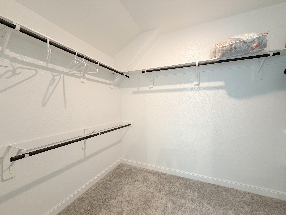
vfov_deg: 85.7
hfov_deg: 102.1
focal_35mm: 14
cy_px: 108
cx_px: 143
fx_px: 116
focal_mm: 2.22
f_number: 2.2
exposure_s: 1/60
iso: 160
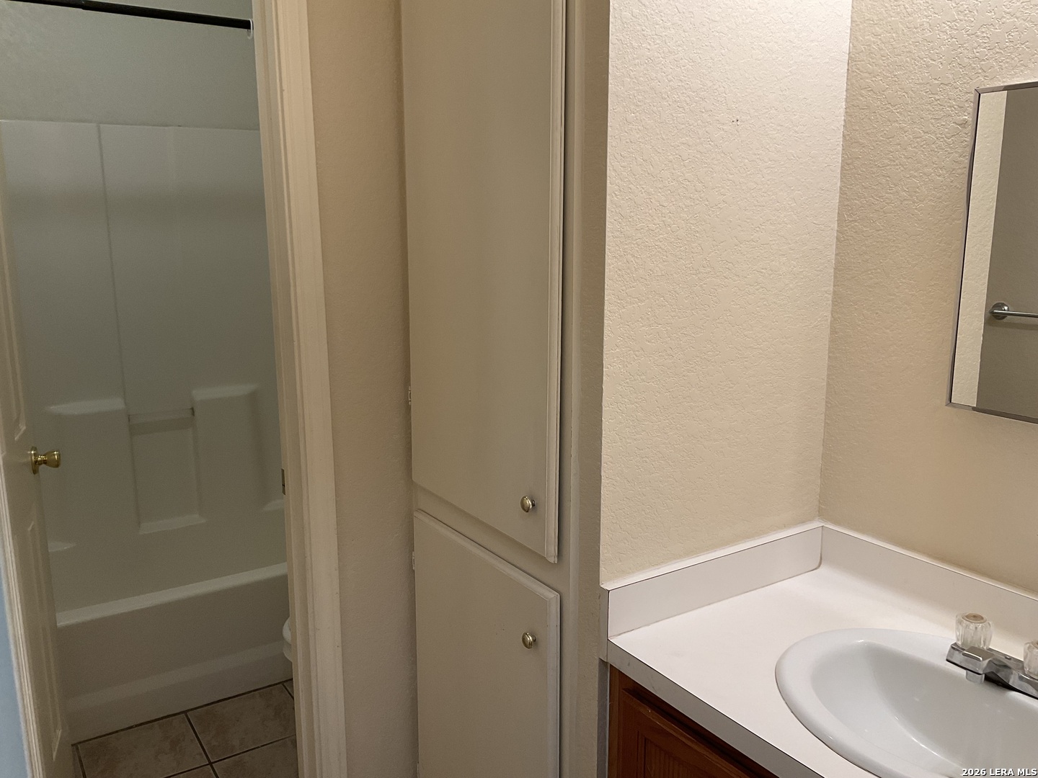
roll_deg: +0.7
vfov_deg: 48.2
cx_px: 519
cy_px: 389
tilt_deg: -10.9
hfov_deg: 61.7
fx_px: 870
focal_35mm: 29
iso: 50
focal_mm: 3
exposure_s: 1/60
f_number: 1.8
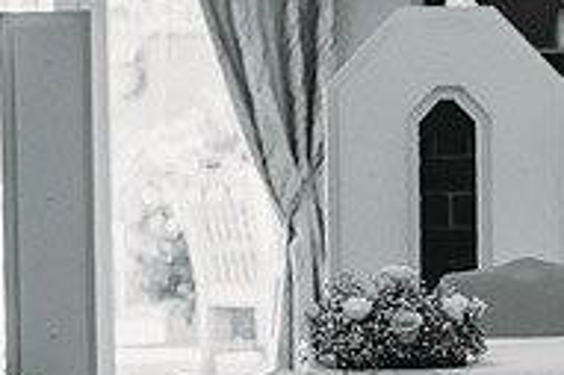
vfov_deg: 5.3
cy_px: 227
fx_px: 4038
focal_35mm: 258
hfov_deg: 7.9
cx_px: 762
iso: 100
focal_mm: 85
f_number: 1.8
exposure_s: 1/250
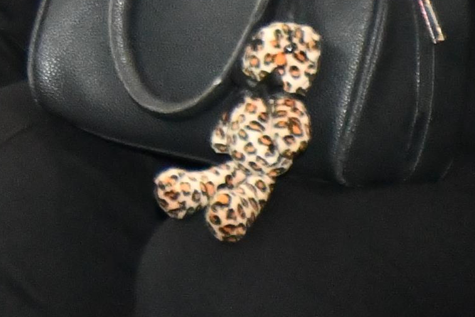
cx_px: -746
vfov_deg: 2.4
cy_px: -491
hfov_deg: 3.5
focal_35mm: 579
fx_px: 7641
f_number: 5
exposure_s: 1/40
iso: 5000
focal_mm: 70
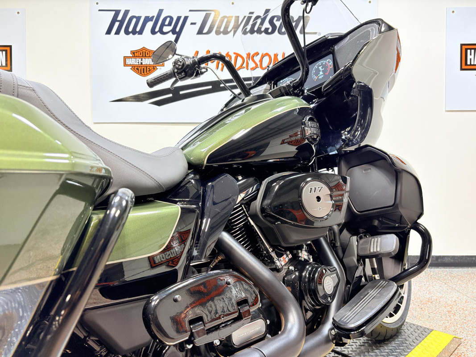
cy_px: 178
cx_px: 238
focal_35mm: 26
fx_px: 357
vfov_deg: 53.1
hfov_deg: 67.3
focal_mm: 5.96
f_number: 1.6
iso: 100
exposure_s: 1/120
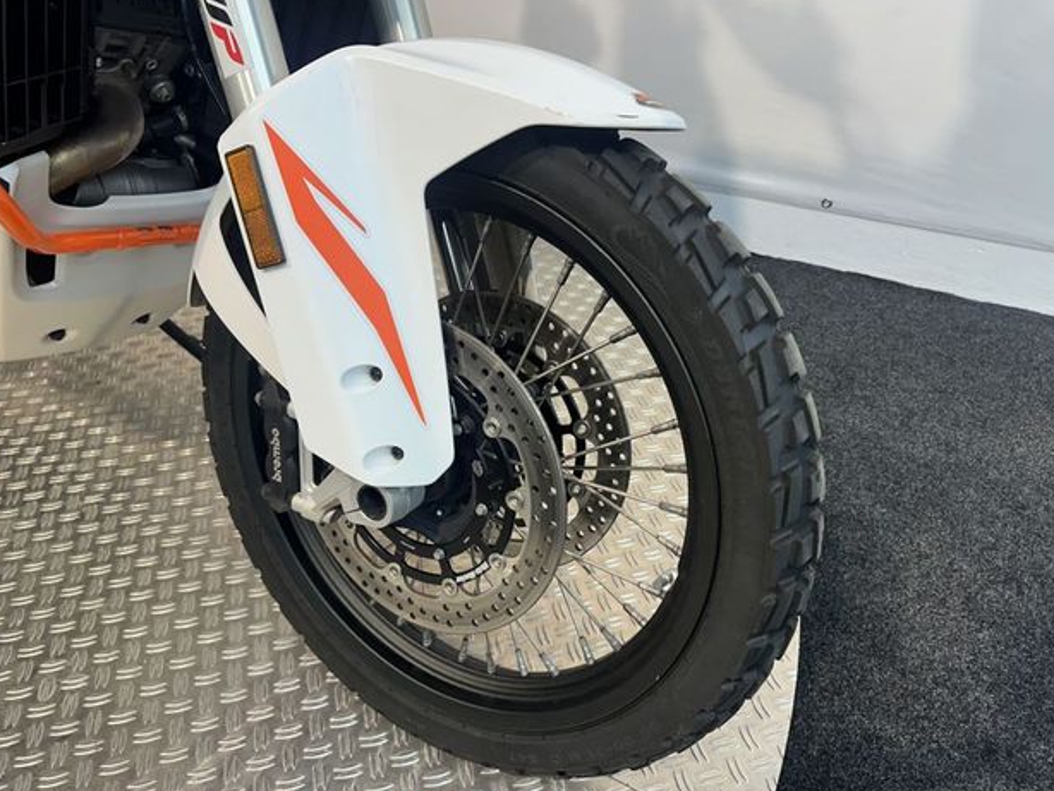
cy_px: 403
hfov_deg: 69.4
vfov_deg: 54.9
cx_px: 529
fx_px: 762
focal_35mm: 25
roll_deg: +2.4
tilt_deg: -36.7
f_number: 1.78
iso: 100
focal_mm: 6.86
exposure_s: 1/100
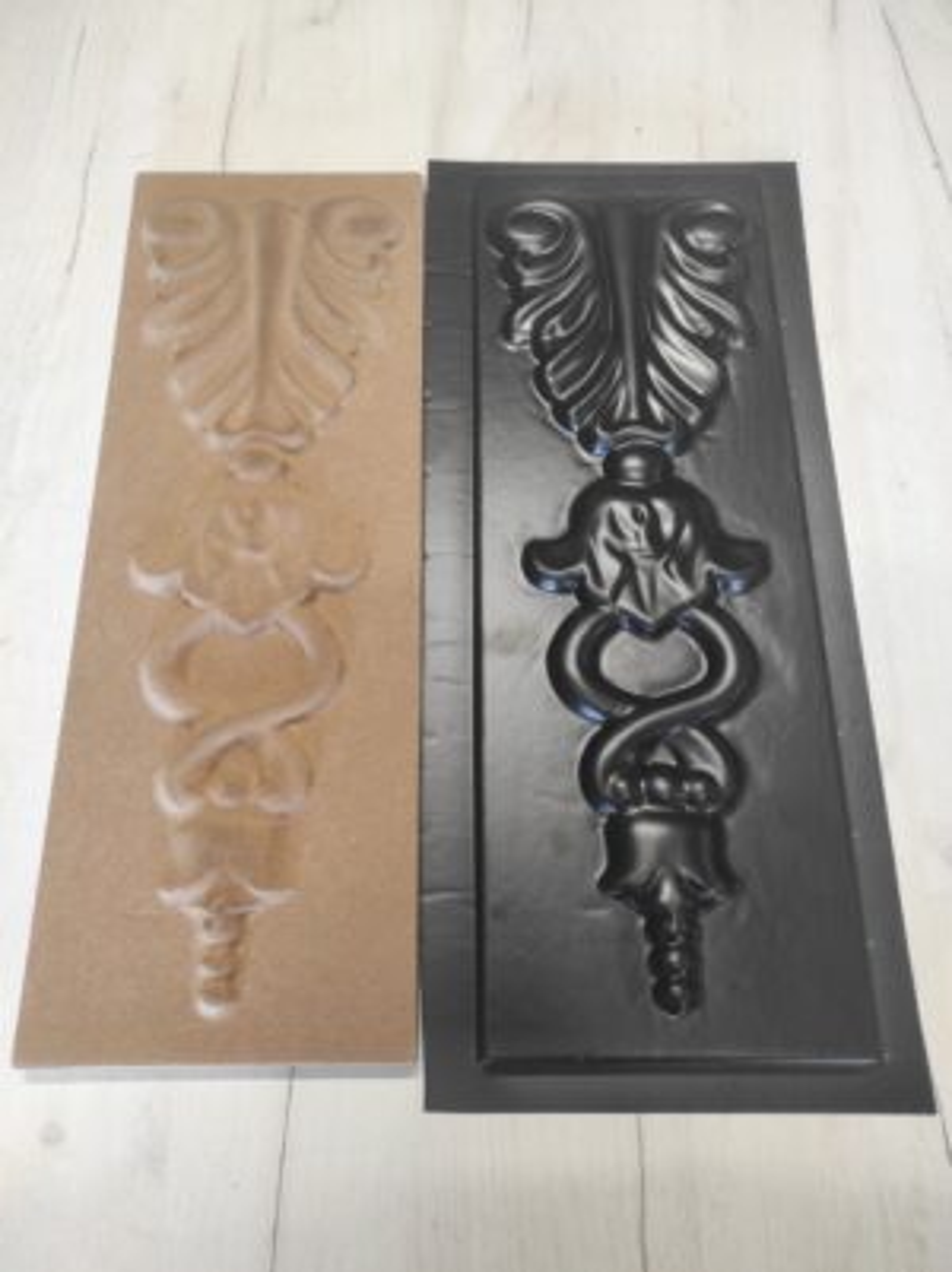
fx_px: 918
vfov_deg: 69.4
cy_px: 636
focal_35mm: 25
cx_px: 476
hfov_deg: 54.8
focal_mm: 5.43
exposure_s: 1/33
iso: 340
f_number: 1.89
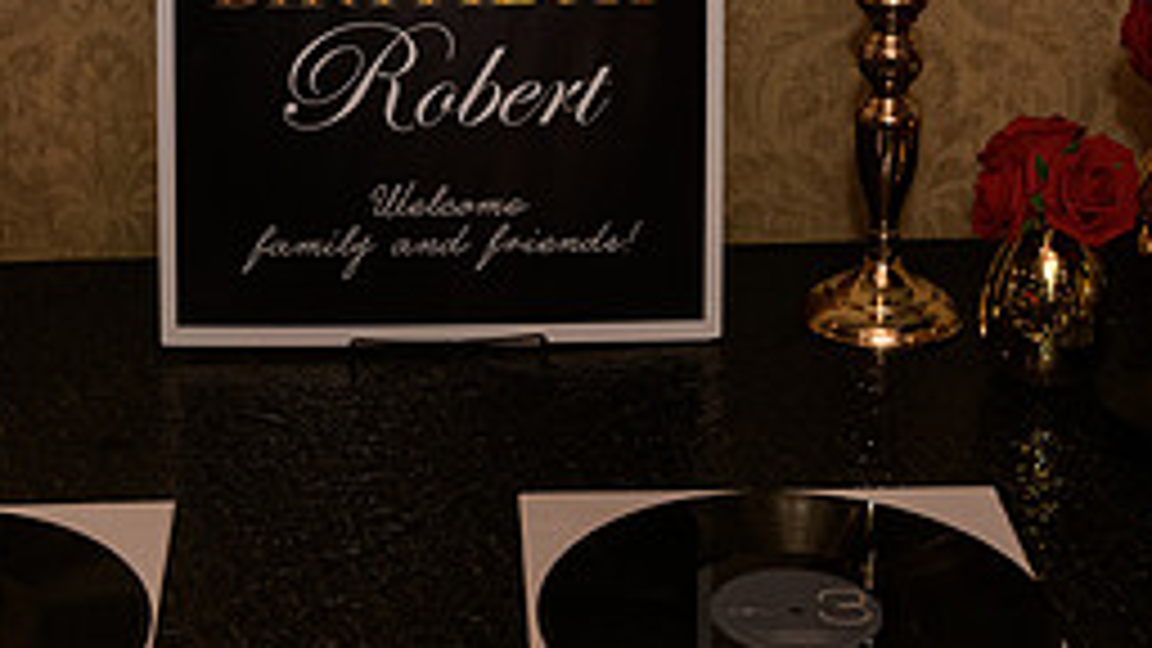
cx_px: 454
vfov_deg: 14.3
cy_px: -25
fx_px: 2535
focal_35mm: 83
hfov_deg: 25.5
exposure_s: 1/125
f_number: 3.2
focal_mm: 35
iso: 1600
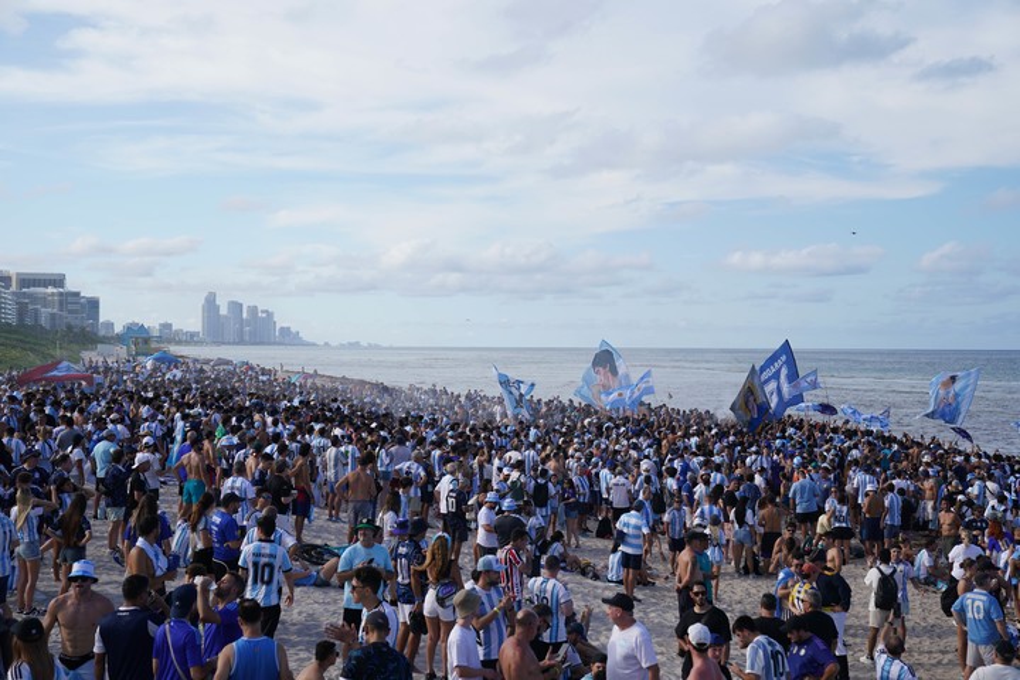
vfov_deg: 24.2
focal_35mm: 56
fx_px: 1587
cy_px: 340
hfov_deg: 35.6
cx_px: 510
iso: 200
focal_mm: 56
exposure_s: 1/800
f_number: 5
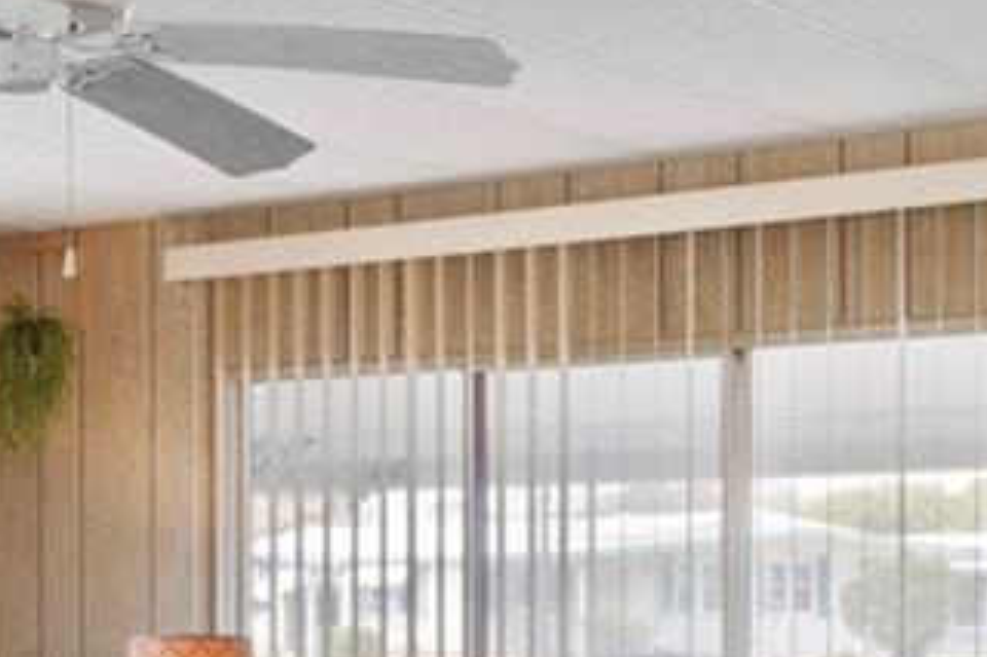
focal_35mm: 90
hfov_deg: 19.7
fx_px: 2466
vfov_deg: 15.0
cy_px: 592
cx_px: -481
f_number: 8
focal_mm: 12
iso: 320
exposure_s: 2
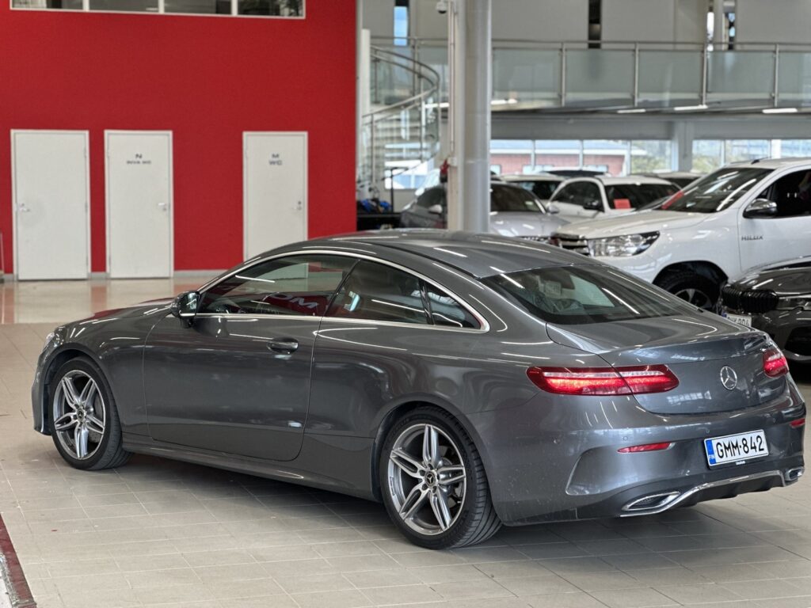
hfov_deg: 25.3
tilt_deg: -4.5
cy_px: 304
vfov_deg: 19.1
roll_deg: +0.0
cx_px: 406
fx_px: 1804
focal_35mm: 77
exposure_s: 1/100
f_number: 2.8
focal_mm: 9
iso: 250
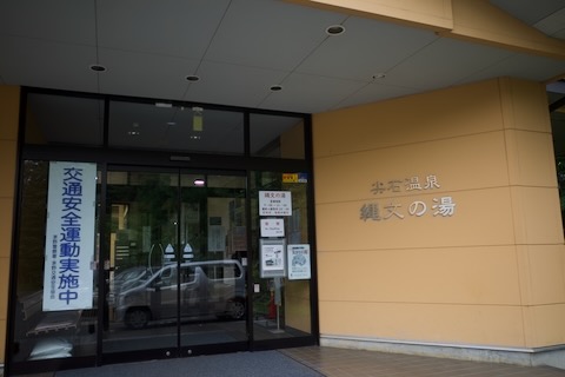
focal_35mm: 28
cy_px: 188
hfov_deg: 65.5
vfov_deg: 46.4
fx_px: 439
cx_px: 282
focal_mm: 18.3
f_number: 3.5
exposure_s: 1/200
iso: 100
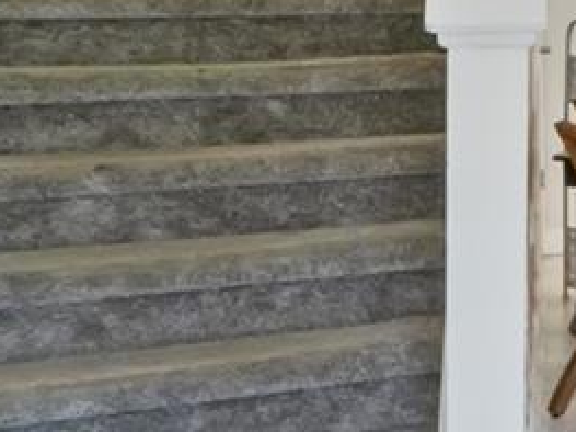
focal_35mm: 82
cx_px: 1636
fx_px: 1364
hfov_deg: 12.3
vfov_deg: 17.6
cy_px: 22
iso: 400
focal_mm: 14
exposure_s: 1/15
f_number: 16
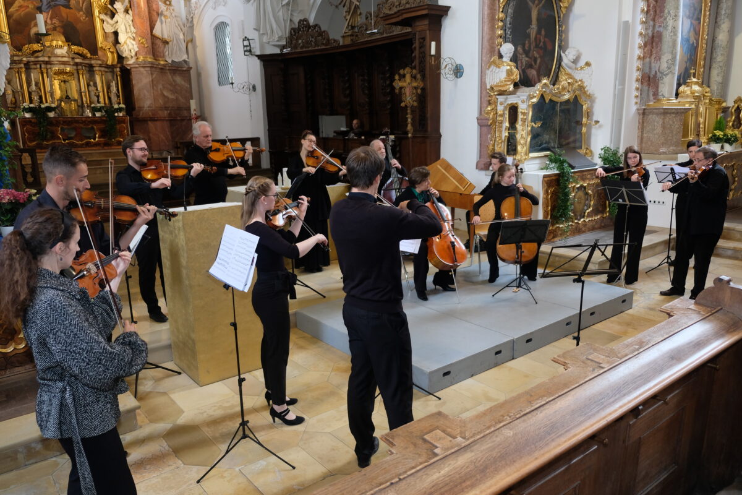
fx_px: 556
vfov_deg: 47.9
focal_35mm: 27
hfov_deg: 67.4
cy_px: 248
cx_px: 371
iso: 800
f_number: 2.8
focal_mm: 18
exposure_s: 1/125
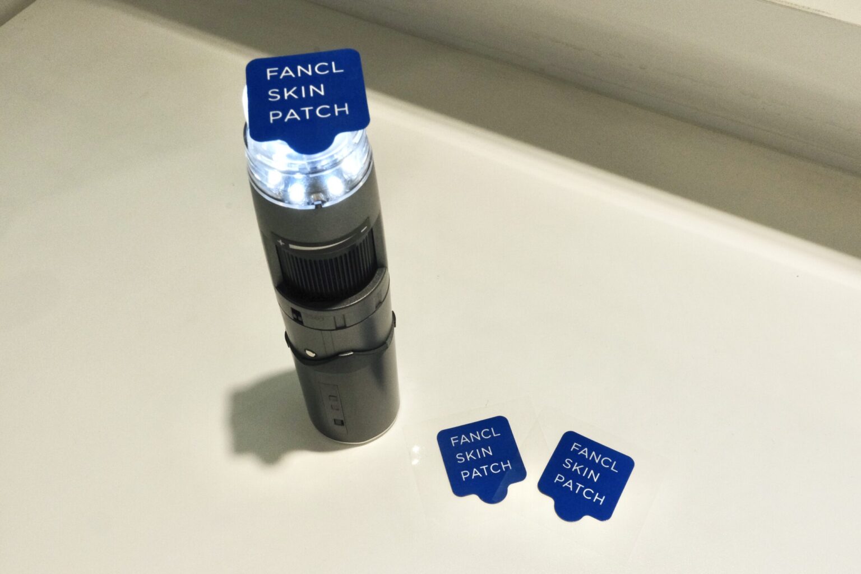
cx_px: 430
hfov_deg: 53.1
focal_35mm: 36
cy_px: 287
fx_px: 861
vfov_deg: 36.9
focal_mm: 24.1
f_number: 22
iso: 2000
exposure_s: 1/300
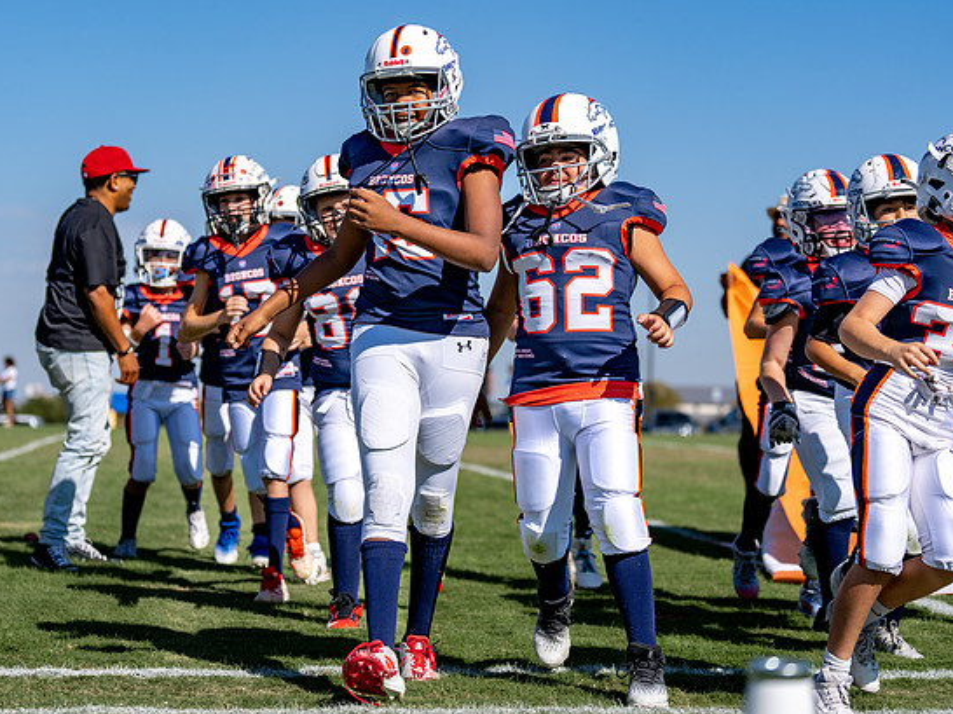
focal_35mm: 89
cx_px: 421
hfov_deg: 22.0
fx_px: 2449
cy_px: 330
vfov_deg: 16.6
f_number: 2.8
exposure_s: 1/4000
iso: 100
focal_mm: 70
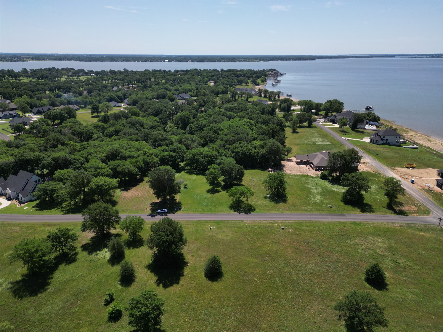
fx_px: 307
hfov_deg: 71.6
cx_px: 222
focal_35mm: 24
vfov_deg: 56.8
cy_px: 166
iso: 120
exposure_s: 1/3200
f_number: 1.7
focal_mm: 6.72
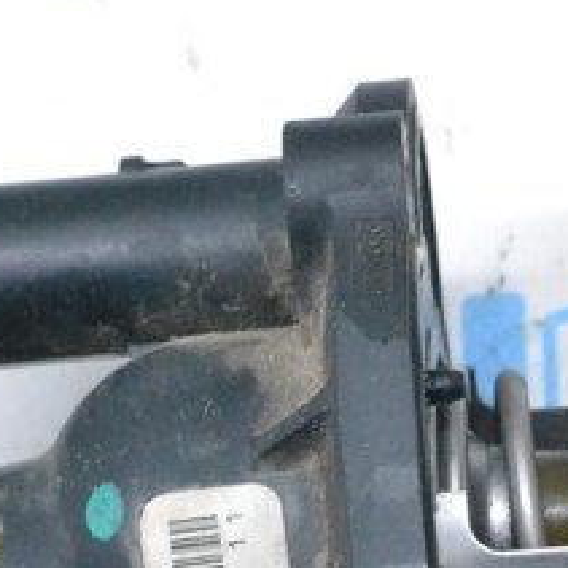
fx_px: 3941
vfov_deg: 8.2
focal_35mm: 212
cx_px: 649
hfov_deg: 8.2
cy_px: 498
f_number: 9
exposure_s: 1/160
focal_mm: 55
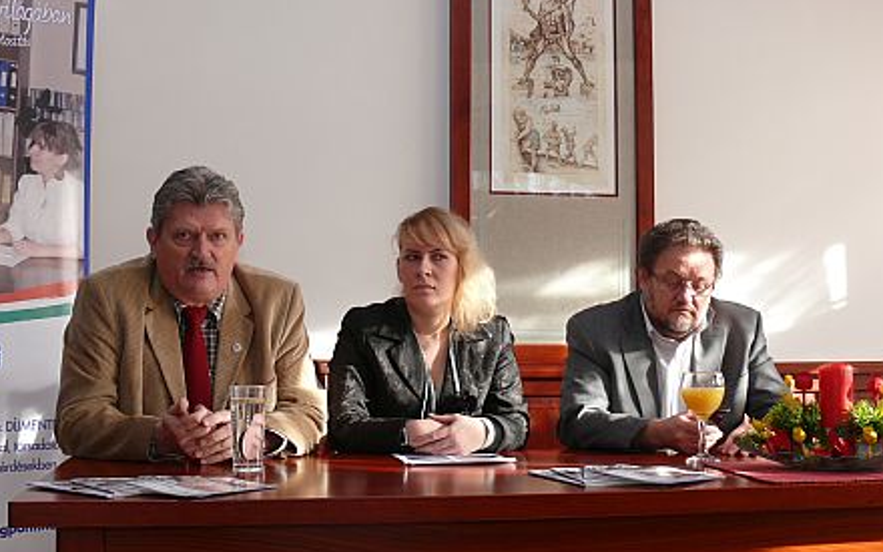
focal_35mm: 51
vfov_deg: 25.3
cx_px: 433
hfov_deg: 39.6
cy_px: 253
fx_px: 1227
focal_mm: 8.9
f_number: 2.8
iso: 100
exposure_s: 1/80
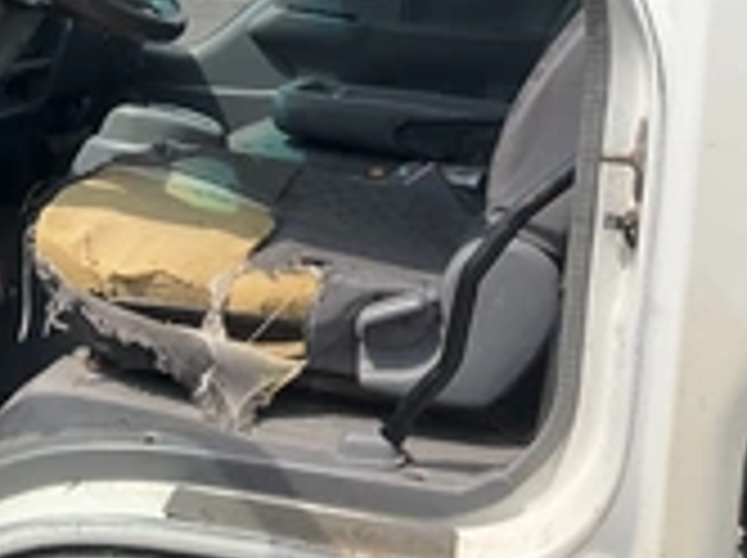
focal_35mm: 70
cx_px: 162
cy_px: 18
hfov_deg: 27.3
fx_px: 1508
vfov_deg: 20.4
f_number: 1.8
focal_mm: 3
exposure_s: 1/1786
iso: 25
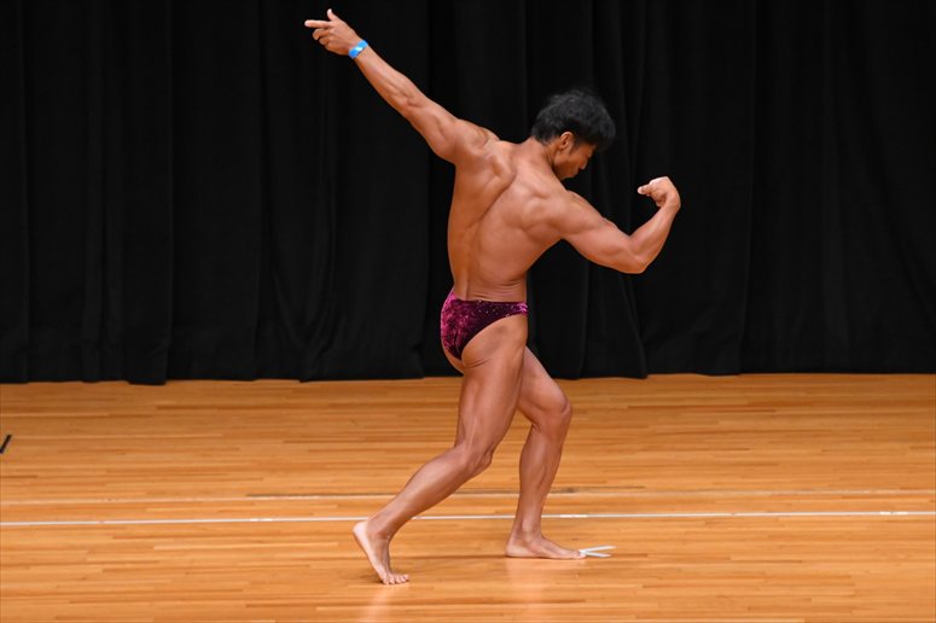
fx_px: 7406
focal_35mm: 285
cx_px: 468
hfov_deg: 7.2
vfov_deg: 4.8
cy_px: 312
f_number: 5.6
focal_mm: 190
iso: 3200
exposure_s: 1/400
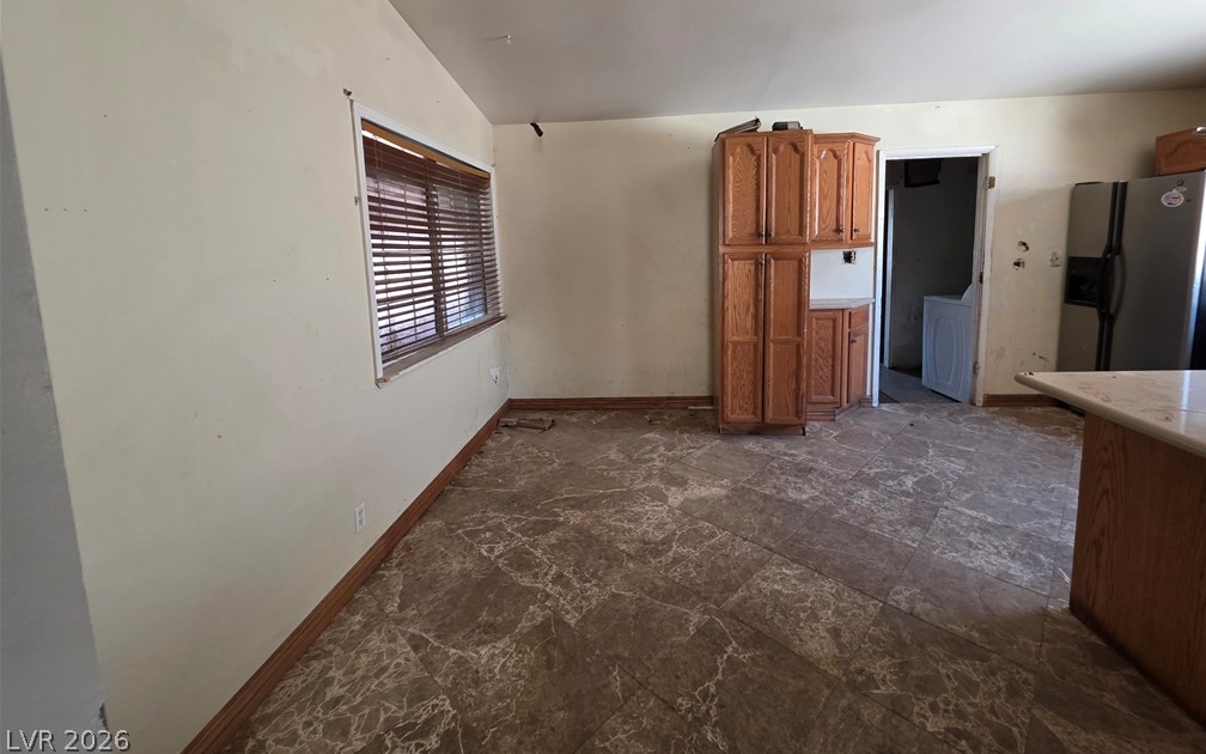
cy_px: 300
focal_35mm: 14
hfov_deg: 105.3
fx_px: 460
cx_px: 611
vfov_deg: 77.7
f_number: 1.9
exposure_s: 1/60
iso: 200
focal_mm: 2.2
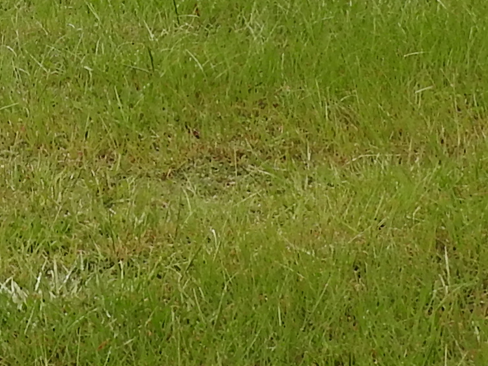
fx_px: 3469
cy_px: -130
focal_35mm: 246
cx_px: 35
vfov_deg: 6.0
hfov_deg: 8.0
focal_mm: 7.2
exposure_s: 1/50
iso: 100
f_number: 3.8
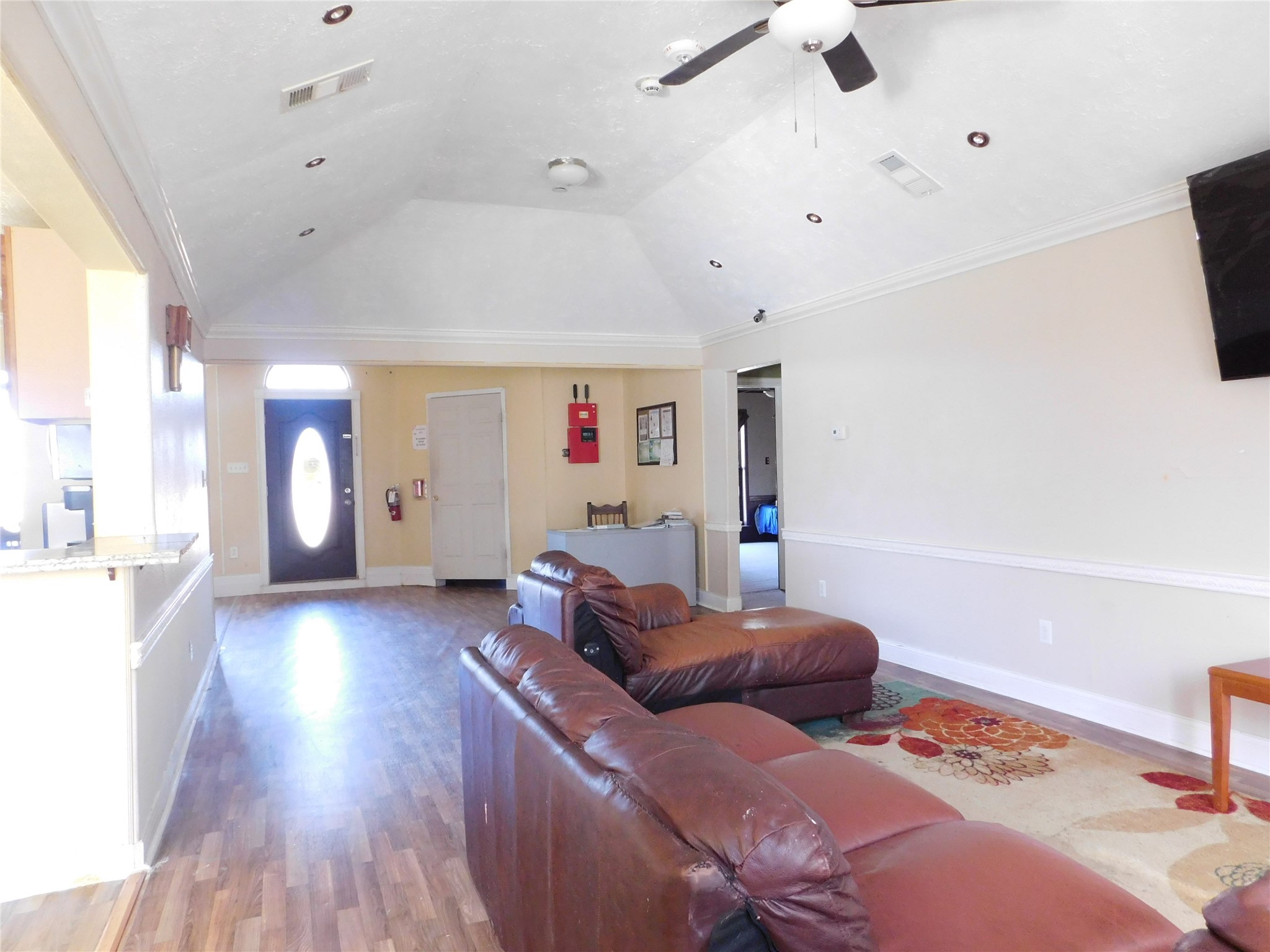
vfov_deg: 58.9
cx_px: 635
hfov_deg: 73.9
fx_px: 844
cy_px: 476
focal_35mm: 23
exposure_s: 1/25
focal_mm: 4
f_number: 3
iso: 400
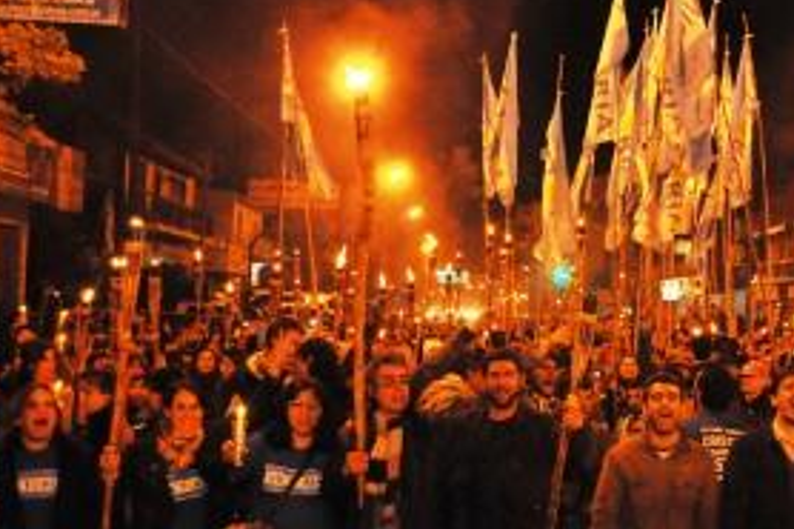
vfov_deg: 23.4
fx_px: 1278
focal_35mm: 58
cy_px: 272
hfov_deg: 34.2
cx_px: 528
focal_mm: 24
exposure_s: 1/60
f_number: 5.6
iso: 2500
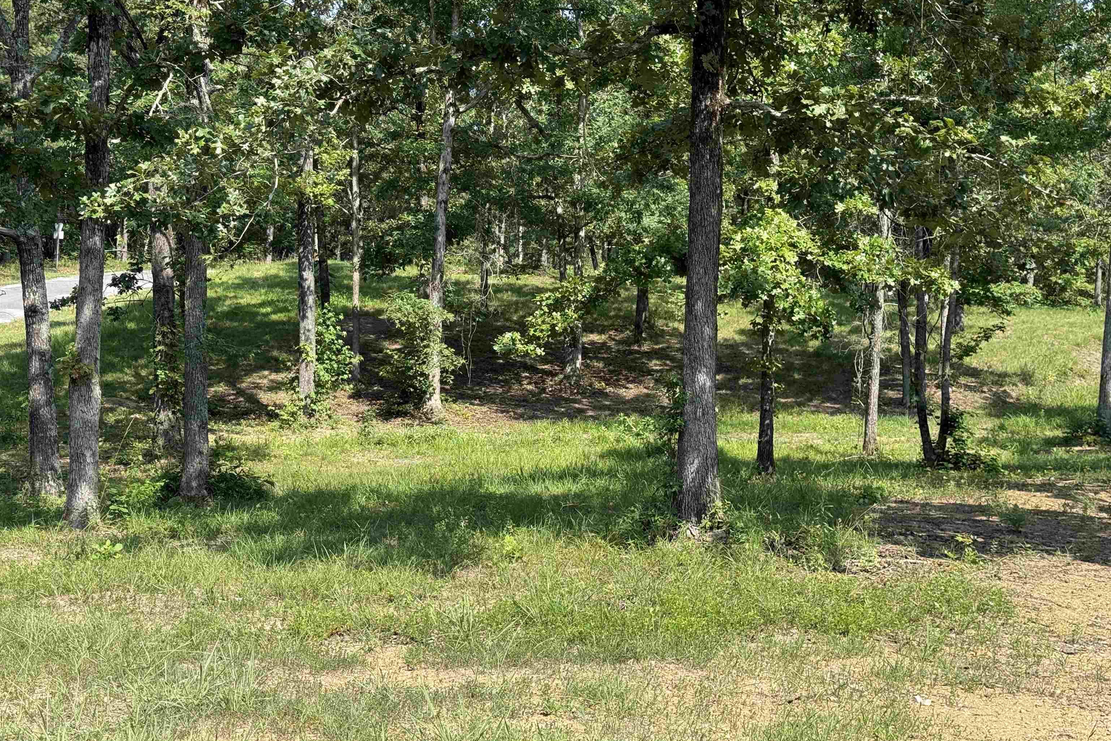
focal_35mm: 50
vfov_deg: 27.0
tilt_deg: -2.3
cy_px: 363
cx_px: 556
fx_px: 1543
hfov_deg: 39.6
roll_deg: -3.3
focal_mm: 6.76
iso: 64
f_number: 1.78
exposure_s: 1/1543
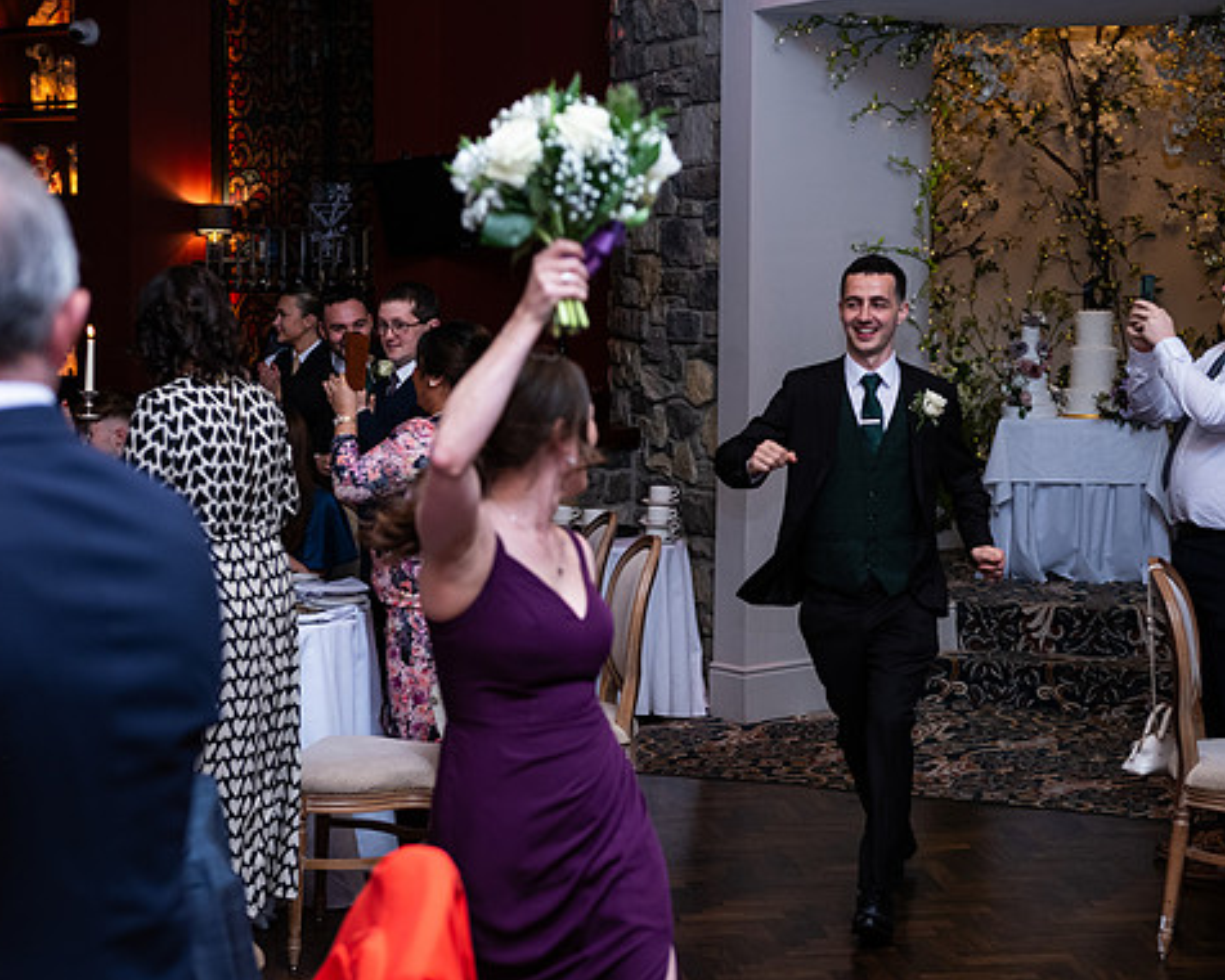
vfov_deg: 23.9
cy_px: 493
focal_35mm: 64
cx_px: 625
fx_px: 2321
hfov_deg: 29.6
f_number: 3.5
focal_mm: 56
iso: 800
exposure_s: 1/160
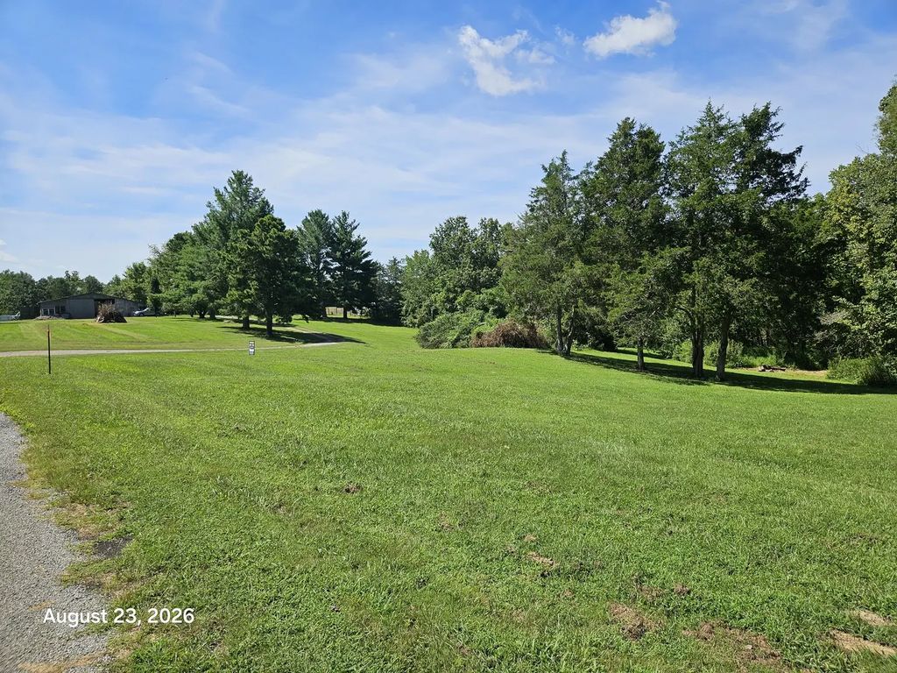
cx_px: 448
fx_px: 596
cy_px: 336
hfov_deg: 73.9
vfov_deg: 58.9
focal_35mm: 23
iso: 25
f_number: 1.8
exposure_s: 1/2551
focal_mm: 5.4
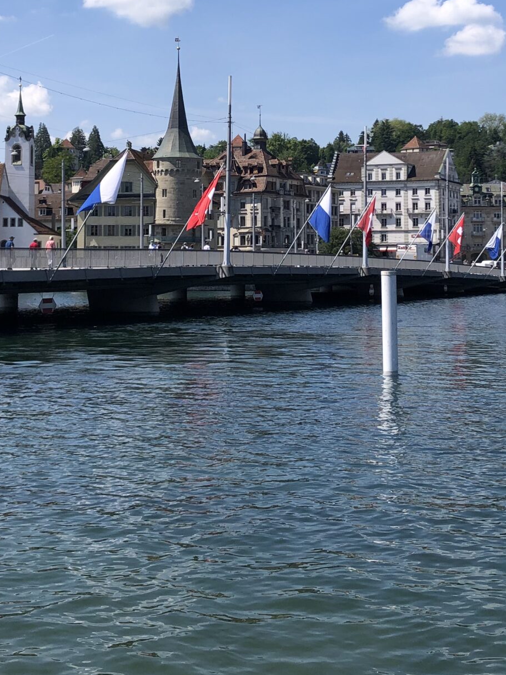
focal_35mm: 59
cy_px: 191
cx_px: 271
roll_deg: +0.1
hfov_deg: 24.8
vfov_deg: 32.2
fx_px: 1150
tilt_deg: +4.6
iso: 20
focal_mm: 3.99
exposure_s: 1/2114
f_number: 1.8
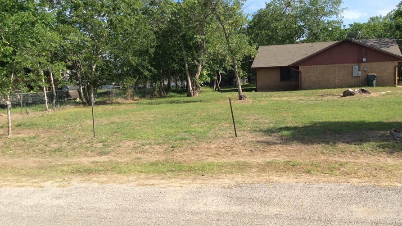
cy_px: 127
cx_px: 227
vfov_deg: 29.7
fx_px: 426
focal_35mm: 40
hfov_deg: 50.3
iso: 32
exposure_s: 1/1167
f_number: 2.4
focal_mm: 3.3
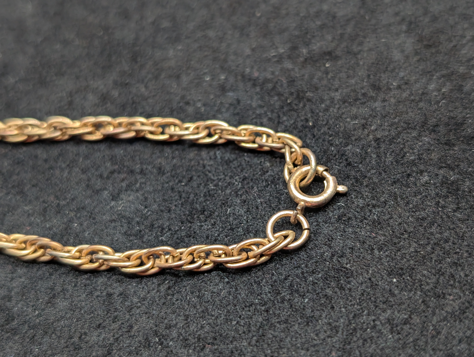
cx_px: 237
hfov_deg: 38.9
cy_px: 178
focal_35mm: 49
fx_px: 672
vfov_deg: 29.7
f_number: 1.68
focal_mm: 6.9
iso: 325
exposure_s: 1/132
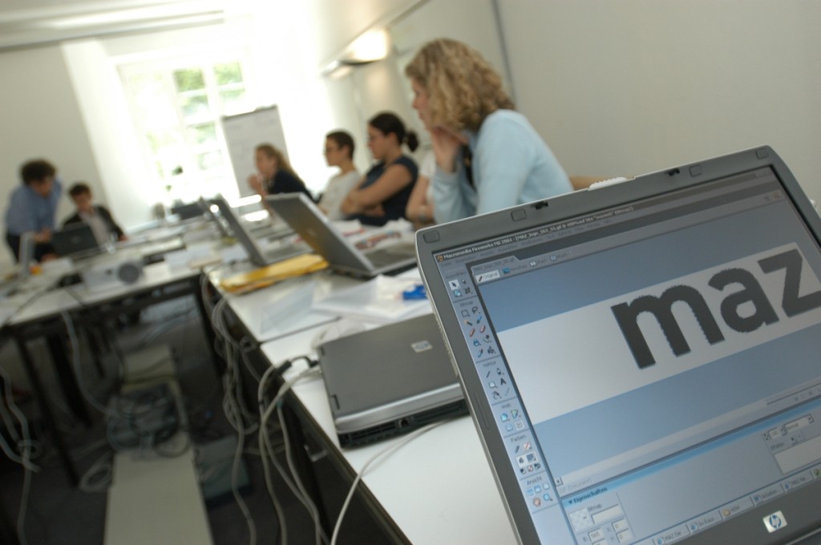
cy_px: 272
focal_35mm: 26
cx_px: 410
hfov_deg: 70.5
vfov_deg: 50.3
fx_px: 581
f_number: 3.2
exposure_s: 1/60
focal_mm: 17
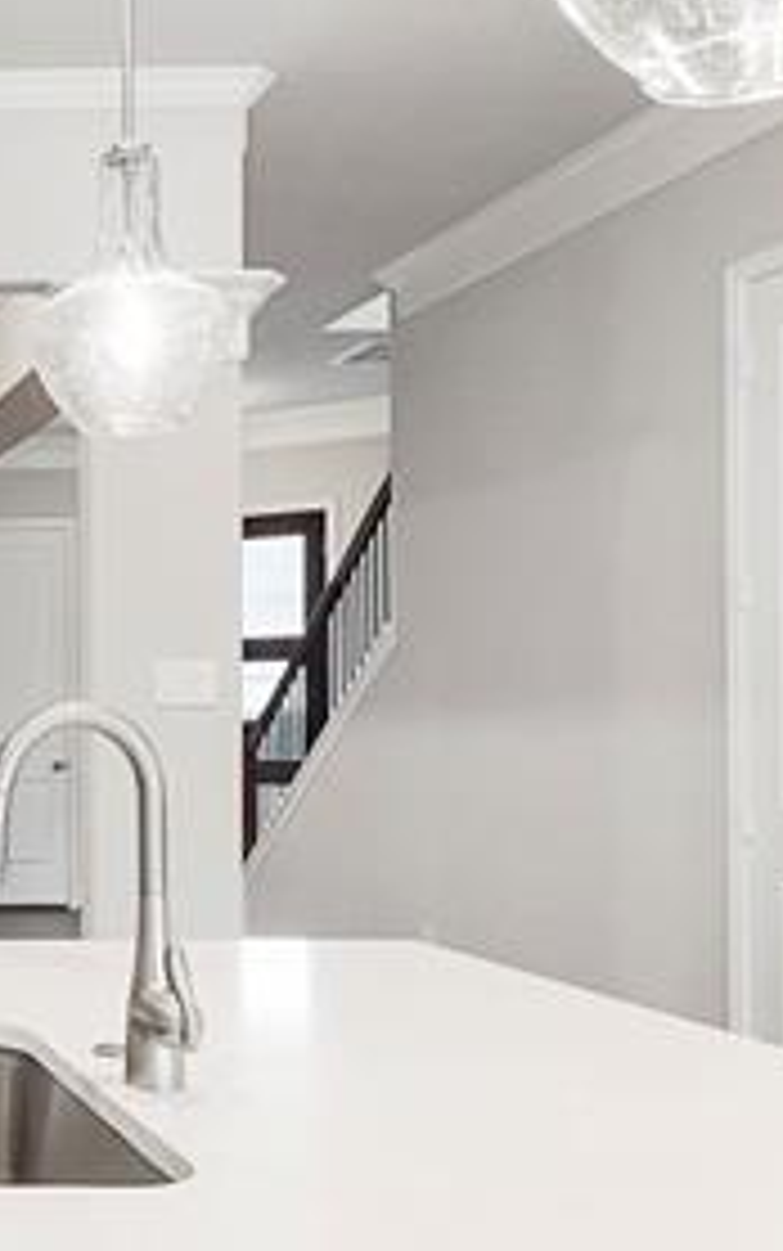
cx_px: -378
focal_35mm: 45
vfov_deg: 44.2
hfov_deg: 23.3
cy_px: 706
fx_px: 1535
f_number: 8
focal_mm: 12
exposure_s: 1/30
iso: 250
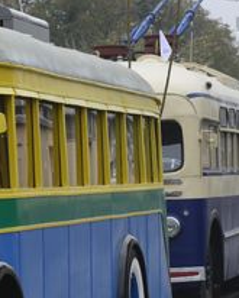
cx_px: 54
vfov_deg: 7.6
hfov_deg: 6.1
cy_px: 127
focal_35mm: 254
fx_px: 2244
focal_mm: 80
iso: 1000
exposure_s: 1/400
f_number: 8
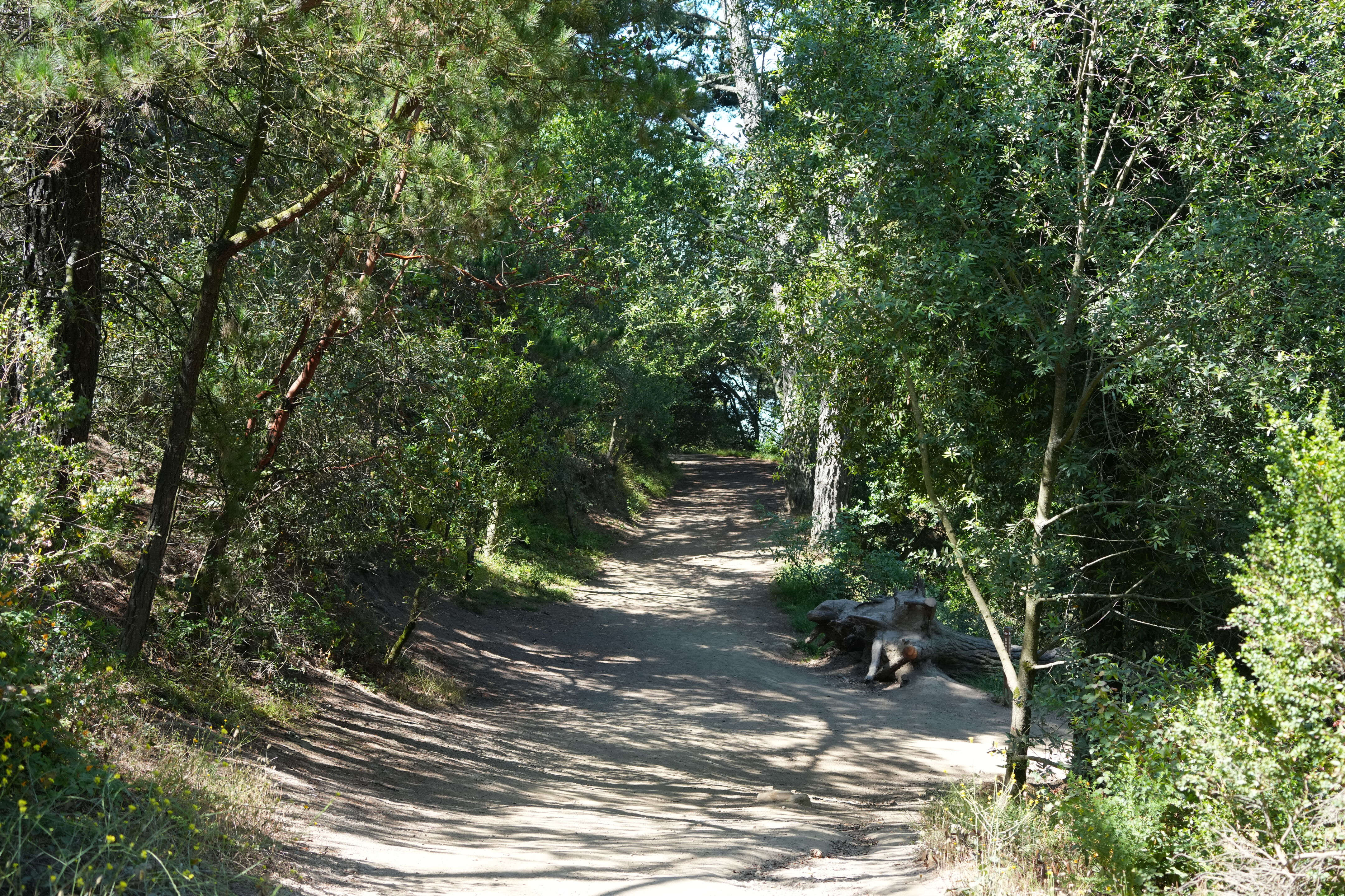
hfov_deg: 36.9
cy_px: 448
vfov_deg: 25.1
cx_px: 672
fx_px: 2017
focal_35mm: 54
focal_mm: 54
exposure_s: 1/400
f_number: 4.5
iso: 640
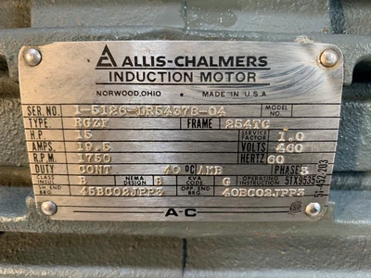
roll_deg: +2.8
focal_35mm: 26
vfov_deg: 53.1
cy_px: 139
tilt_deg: -41.5
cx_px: 186
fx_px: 279
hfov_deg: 67.3
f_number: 1.8
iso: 50
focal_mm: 4.25
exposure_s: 1/60
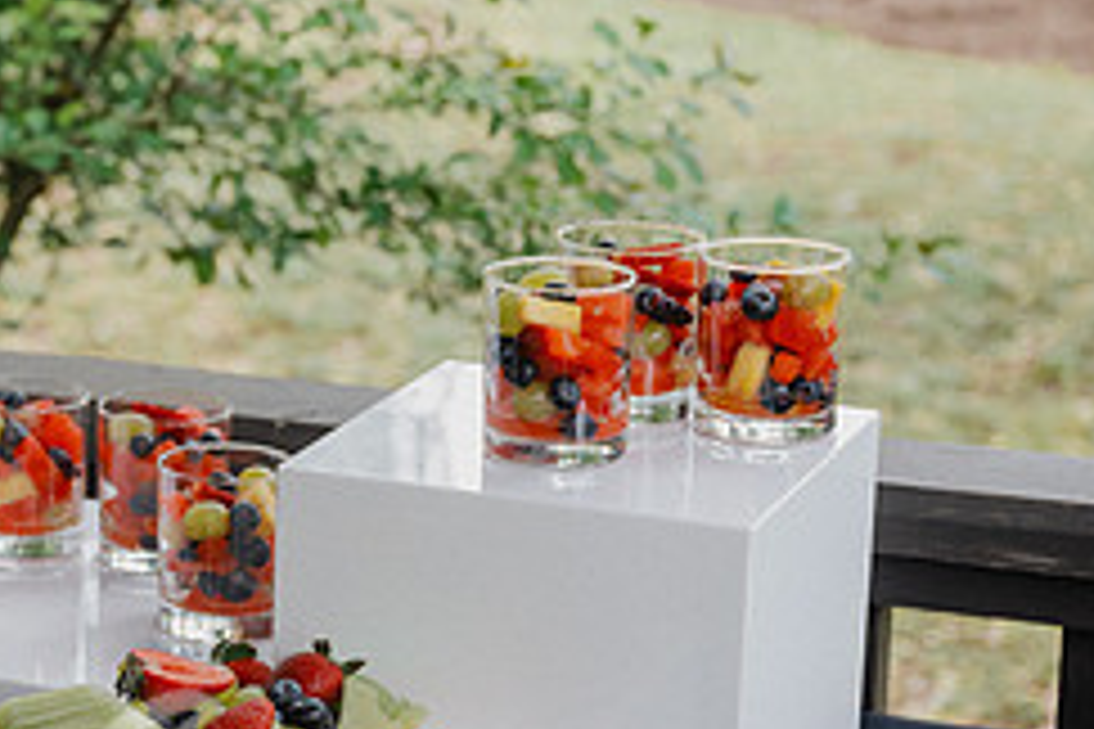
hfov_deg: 17.7
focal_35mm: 112
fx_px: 3403
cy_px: 434
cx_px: -45
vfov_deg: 12.2
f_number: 3.5
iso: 1000
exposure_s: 1/400
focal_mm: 47
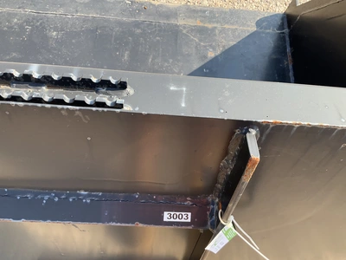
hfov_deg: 61.7
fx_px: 290
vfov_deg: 48.2
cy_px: 130
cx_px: 173
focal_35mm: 29
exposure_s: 1/220
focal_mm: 3
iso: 25
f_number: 1.8
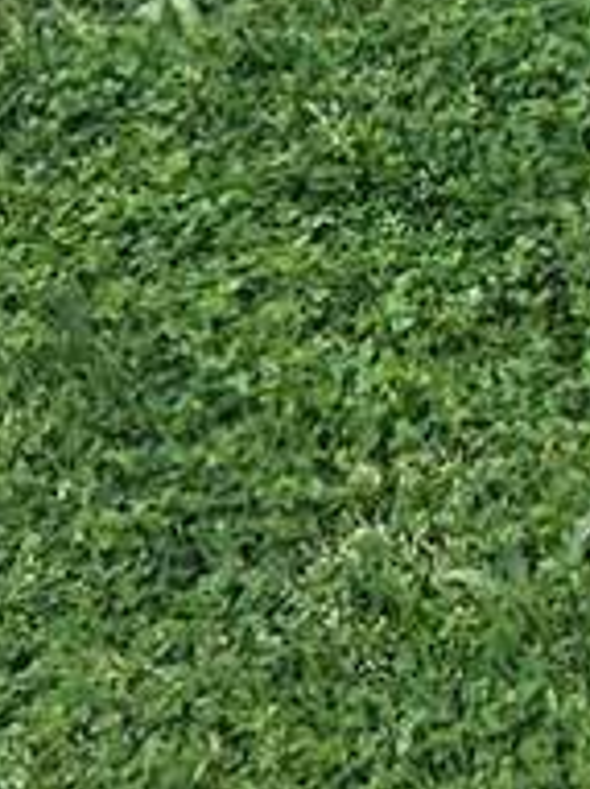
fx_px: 2503
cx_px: 1186
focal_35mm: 110
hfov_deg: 12.0
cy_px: -934
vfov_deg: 14.1
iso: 40
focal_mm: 2.22
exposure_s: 1/162
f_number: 2.2
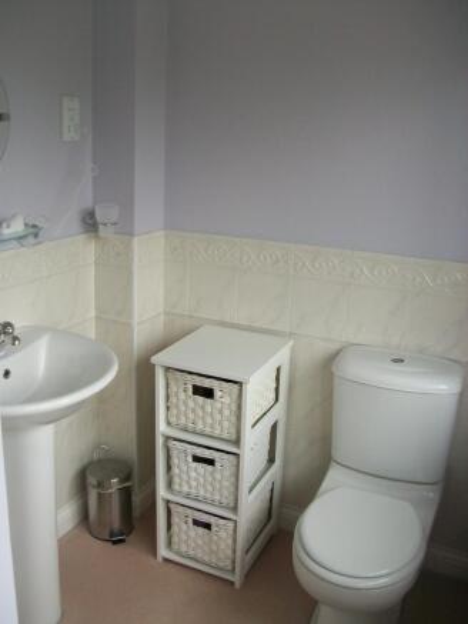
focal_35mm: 34
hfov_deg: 41.8
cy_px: 312
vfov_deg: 53.9
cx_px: 234
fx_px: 613
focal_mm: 5.7
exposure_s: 1/80
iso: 80
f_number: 2.8
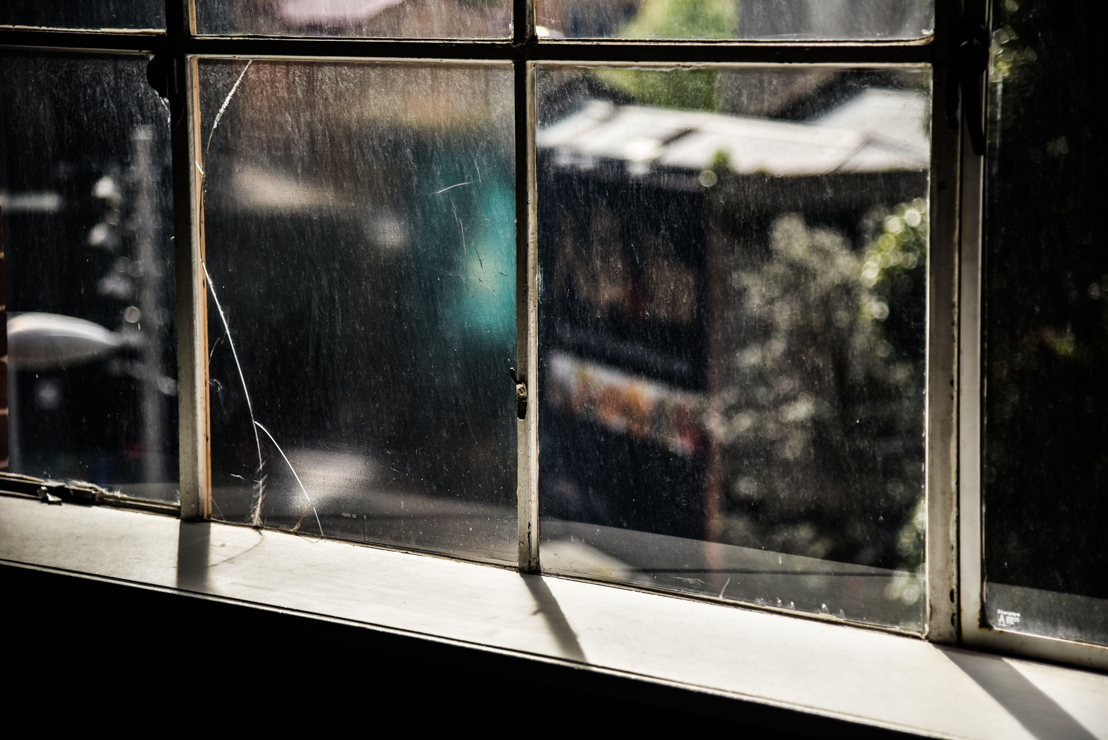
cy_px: 370
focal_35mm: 100
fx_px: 3079
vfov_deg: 13.7
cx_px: 554
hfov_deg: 20.4
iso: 280
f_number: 4
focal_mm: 100
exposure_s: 1/3200
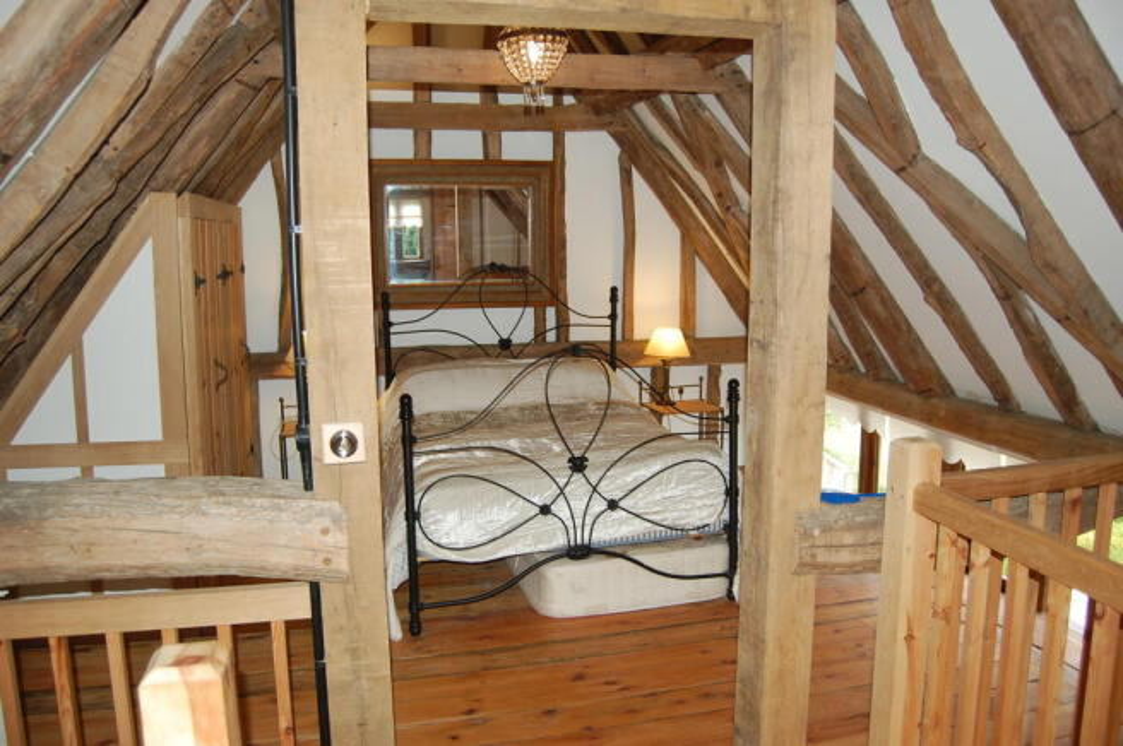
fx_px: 841
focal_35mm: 27
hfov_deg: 67.4
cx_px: 562
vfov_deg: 47.8
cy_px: 373
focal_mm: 18
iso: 200
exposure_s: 1/60
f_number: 3.5
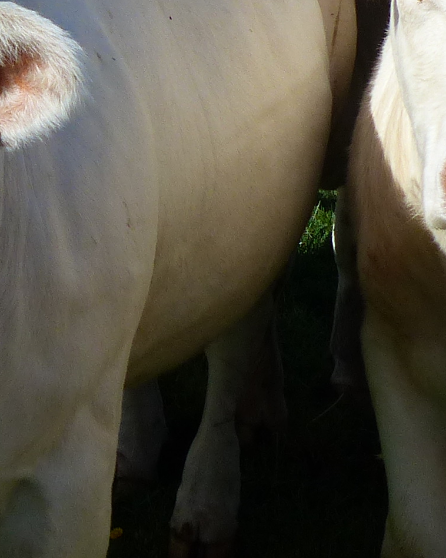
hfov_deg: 14.8
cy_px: 43
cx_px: 68
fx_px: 1700
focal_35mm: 103
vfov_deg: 18.3
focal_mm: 4.5
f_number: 4
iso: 100
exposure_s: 1/1300
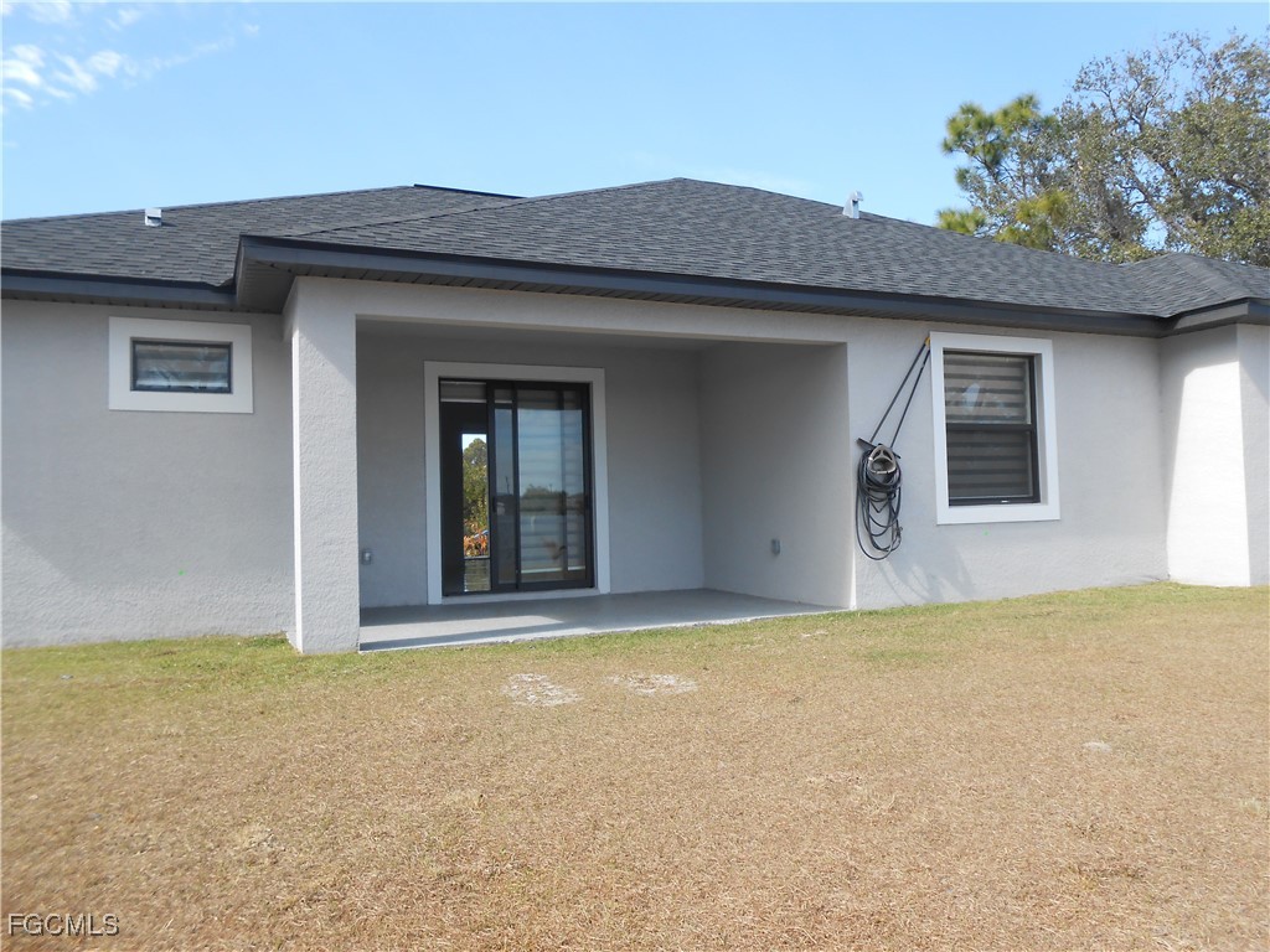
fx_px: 954
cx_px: 635
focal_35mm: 26
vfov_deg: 53.1
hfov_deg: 67.3
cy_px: 476
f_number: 3.5
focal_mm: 4.6
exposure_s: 1/320
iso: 80
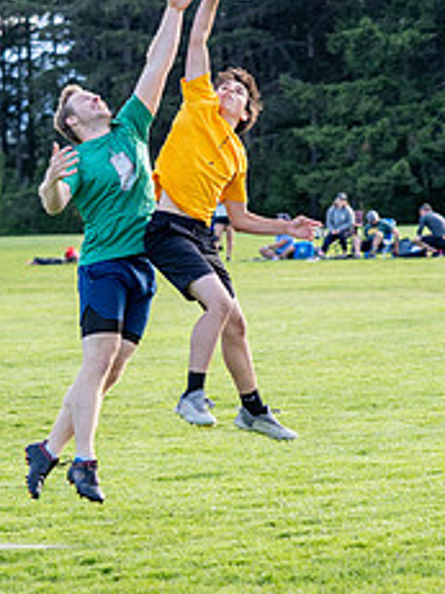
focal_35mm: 261
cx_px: 282
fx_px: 4478
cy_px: 242
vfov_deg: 7.6
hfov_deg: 5.7
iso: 400
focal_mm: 67
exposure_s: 1/1000
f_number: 2.8
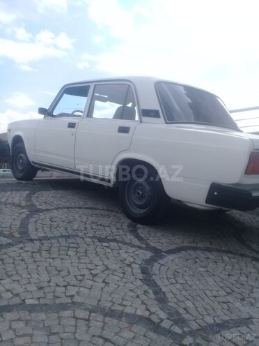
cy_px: 173
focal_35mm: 31
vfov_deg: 58.4
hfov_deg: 45.4
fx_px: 309
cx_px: 130
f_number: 2.2
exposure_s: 1/1214
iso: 50
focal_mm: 3.3
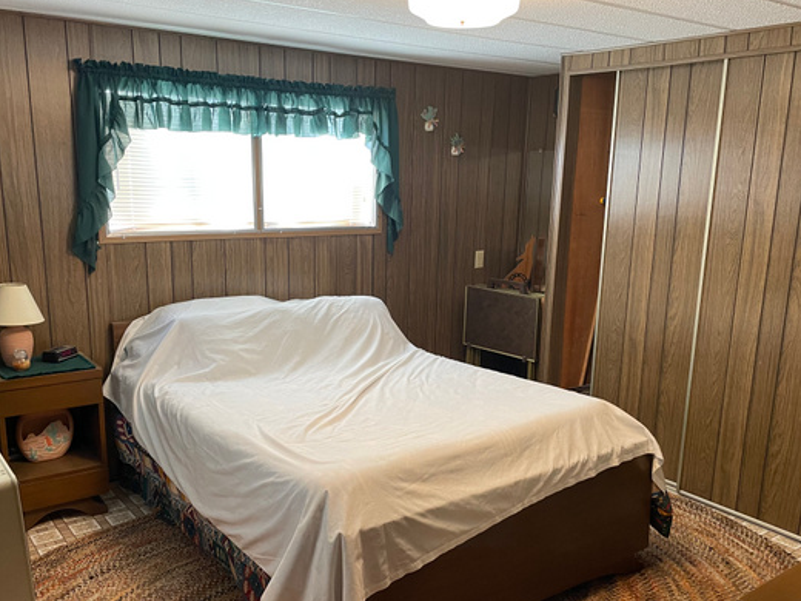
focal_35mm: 32
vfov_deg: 44.0
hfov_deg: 56.8
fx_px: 740
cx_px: 393
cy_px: 350
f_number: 1.6
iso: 160
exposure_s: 1/60
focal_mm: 4.2
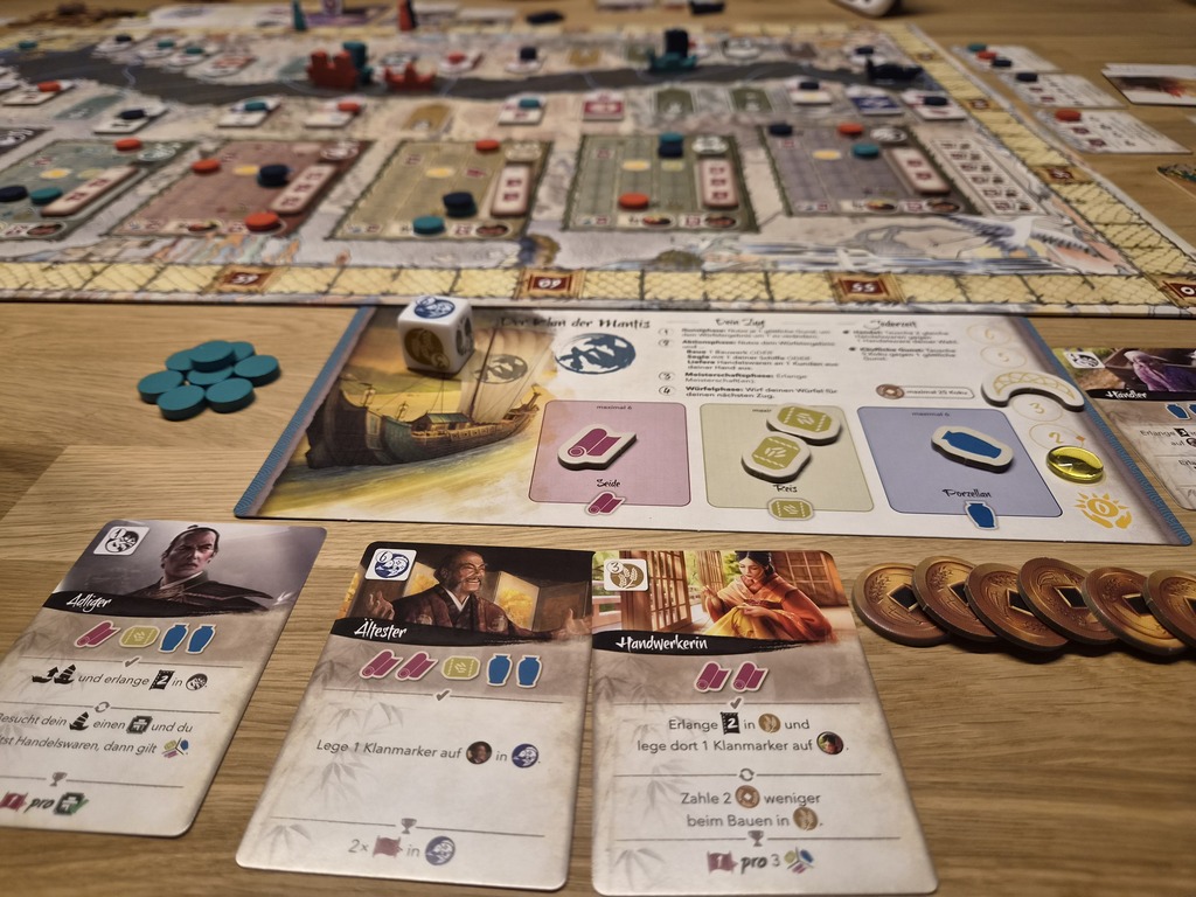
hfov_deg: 73.9
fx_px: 795
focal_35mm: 23
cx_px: 598
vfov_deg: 58.9
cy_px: 448
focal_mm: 5.4
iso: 250
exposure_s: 1/100
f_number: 1.8
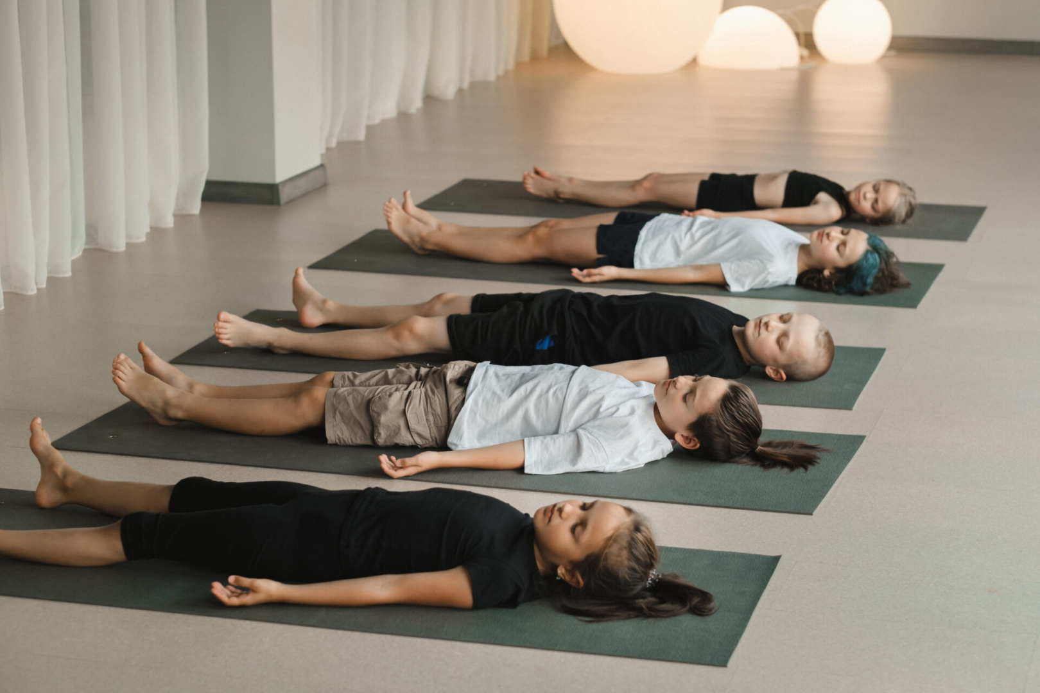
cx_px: 520
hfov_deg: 24.2
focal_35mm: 84
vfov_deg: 16.3
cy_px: 346
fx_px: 2426
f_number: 2.8
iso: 500
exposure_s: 1/250
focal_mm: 56
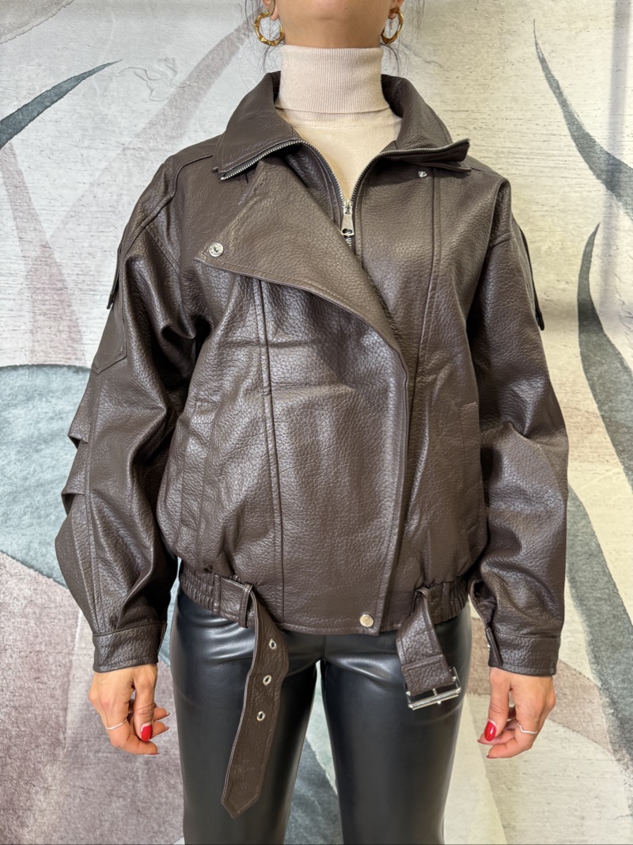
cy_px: 422
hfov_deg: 56.8
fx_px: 585
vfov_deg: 71.6
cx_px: 316
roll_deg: -2.2
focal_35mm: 24
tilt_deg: -3.9
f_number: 1.78
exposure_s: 1/100
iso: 200
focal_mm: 6.76
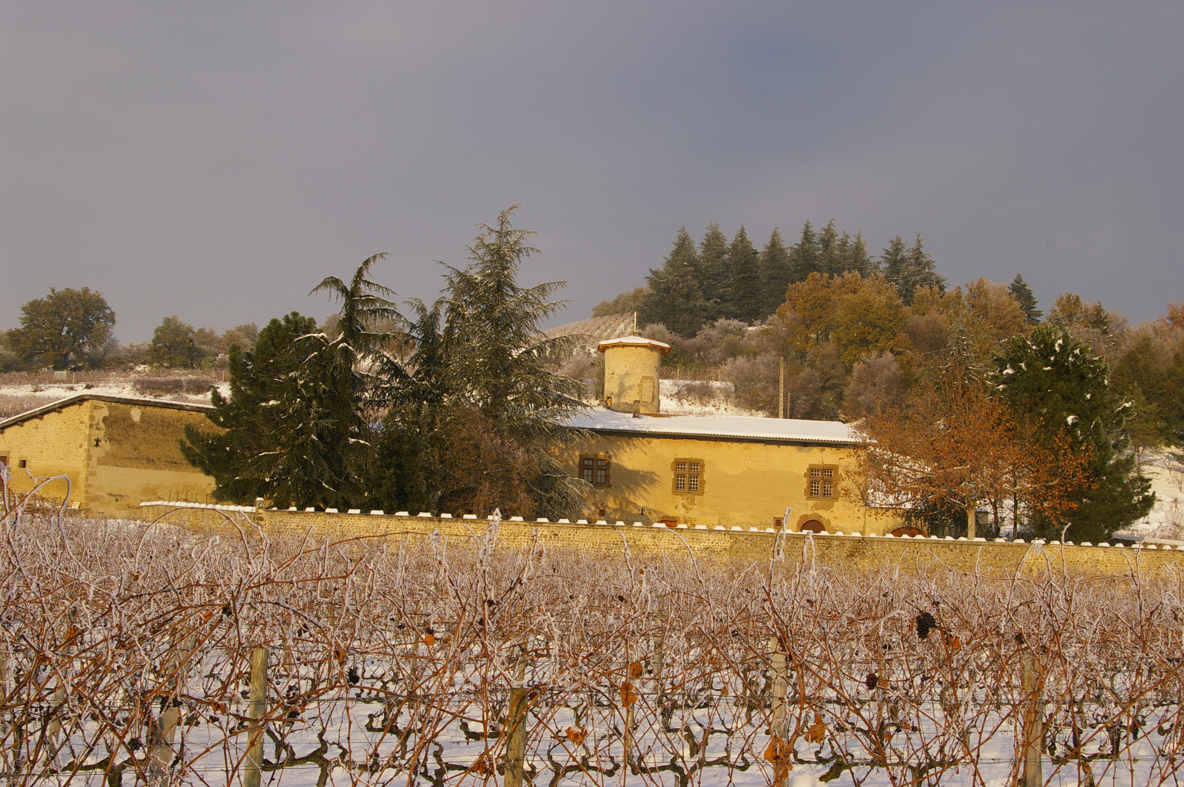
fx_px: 1380
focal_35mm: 42
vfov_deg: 31.8
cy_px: 394
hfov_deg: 46.4
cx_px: 592
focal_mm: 28
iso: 200
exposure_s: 1/250
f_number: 11
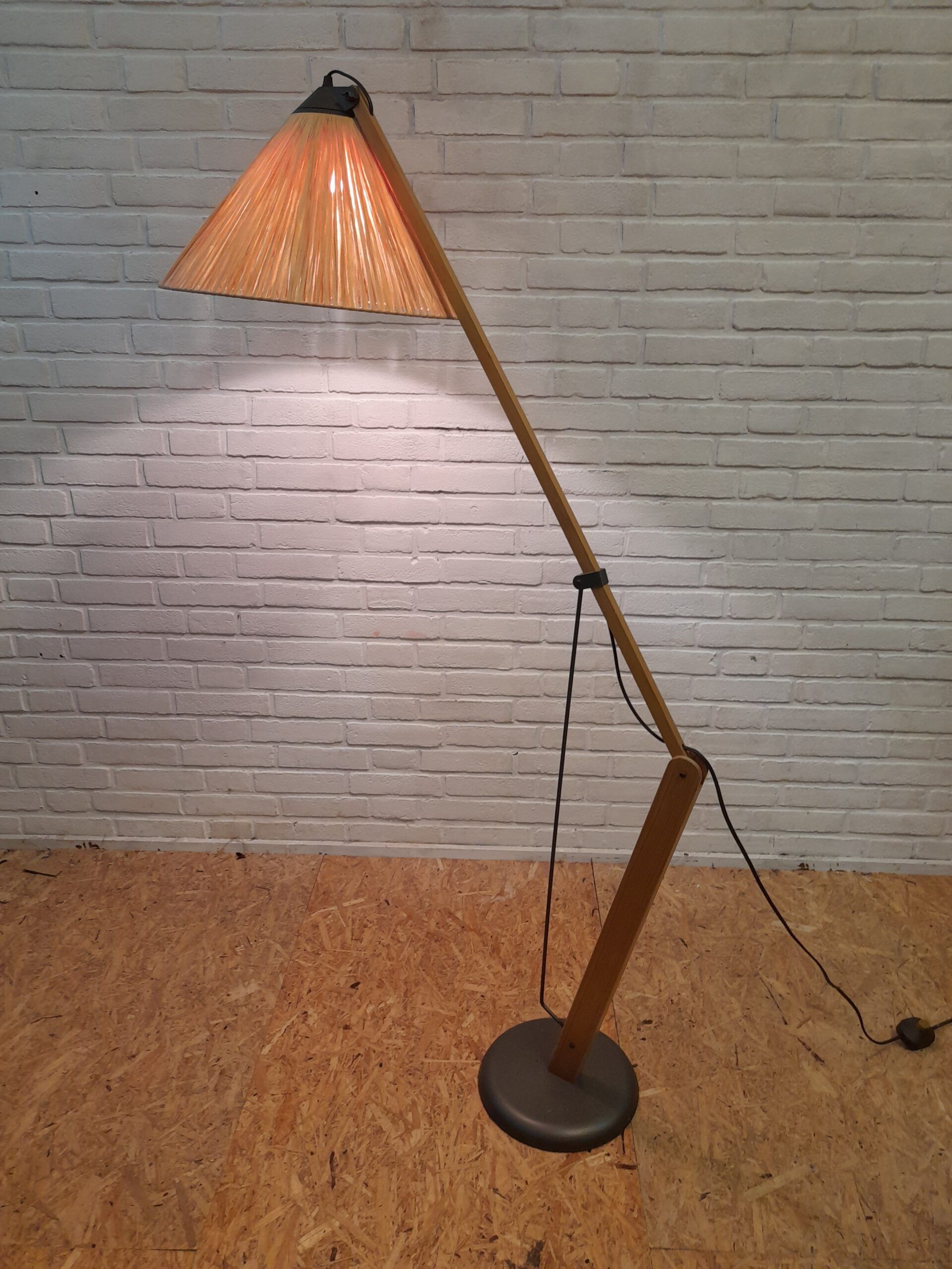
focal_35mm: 25
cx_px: 476
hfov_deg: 54.9
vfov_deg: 69.4
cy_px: 634
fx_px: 917
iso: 125
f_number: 2
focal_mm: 4.6
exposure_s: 1/50
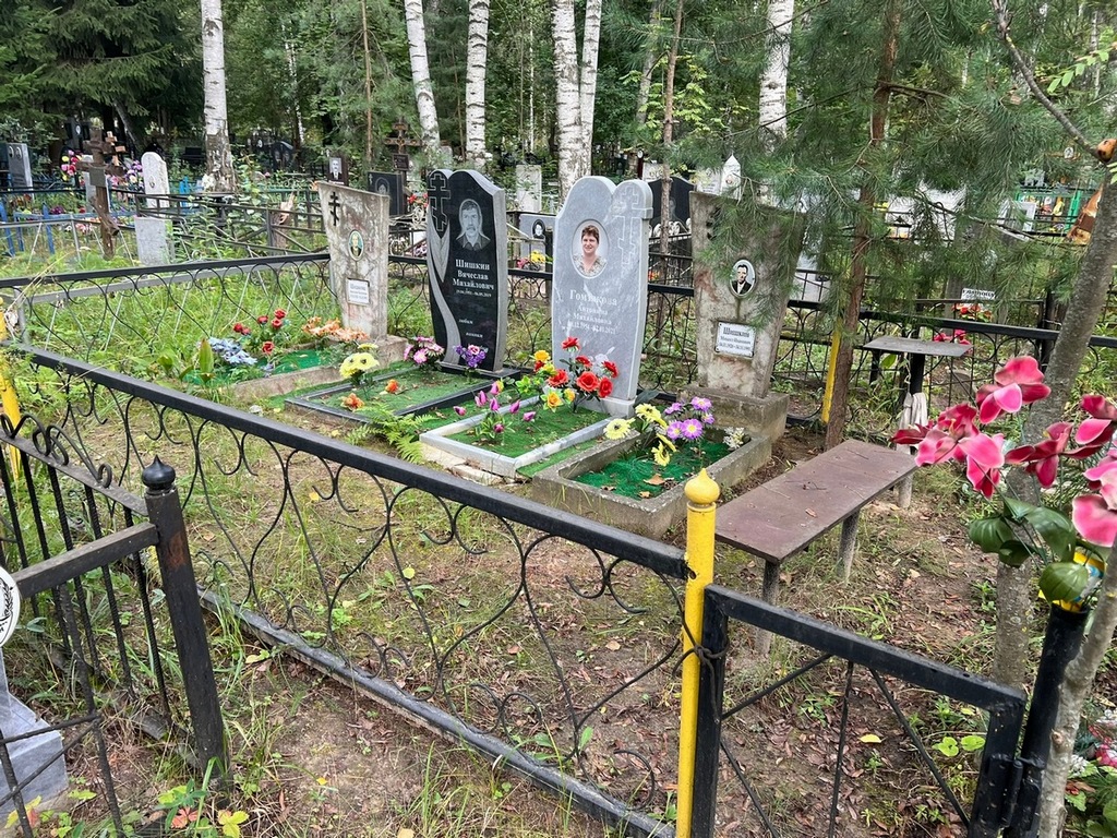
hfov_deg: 67.3
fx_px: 839
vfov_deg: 53.1
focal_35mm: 26
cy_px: 419
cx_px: 558
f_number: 1.5
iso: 40
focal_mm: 5.7
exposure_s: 1/195
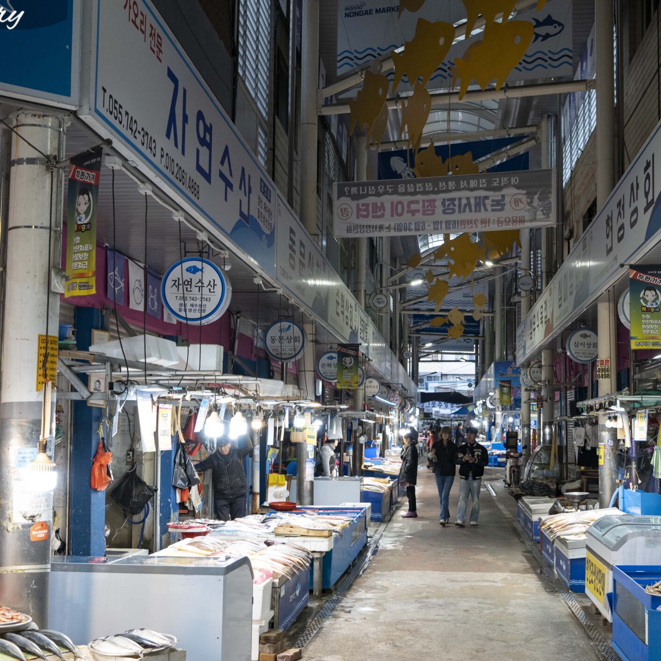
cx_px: 426
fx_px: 994
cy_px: 372
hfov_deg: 36.5
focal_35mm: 46
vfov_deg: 36.7
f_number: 4.5
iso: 1250
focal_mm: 30
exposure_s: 1/160
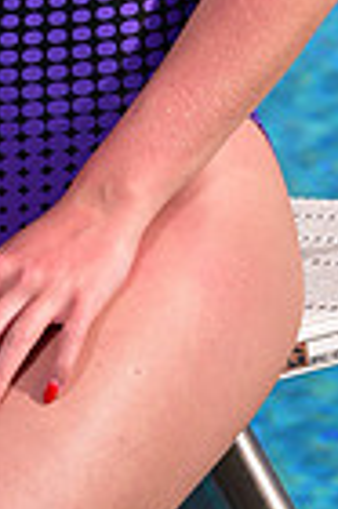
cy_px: -491
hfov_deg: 2.0
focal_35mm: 684
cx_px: -27
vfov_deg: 3.0
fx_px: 9656
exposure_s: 1/250
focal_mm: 165
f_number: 9
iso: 80
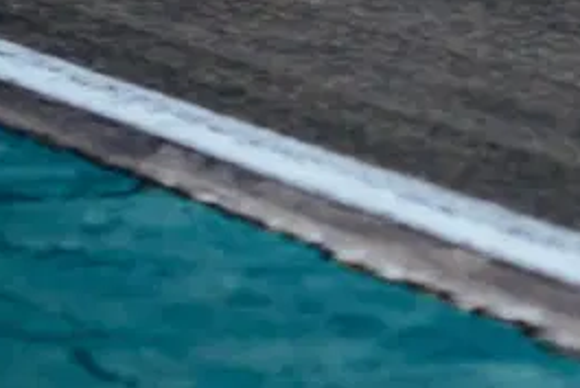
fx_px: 6206
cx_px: 1072
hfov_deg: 5.3
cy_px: -294
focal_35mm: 385
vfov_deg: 3.6
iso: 64
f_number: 2
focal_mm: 85
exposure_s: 1/640
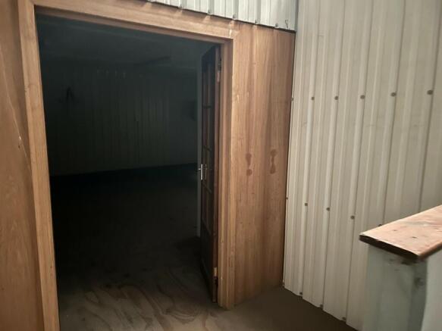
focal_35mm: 26
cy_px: 166
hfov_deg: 67.3
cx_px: 221
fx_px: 332
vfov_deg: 53.0
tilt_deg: -7.8
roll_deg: +0.0
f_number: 1.5
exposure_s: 1/9
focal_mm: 5.7
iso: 640
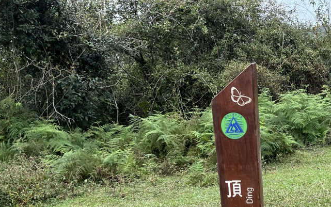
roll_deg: +2.8
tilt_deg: -20.3
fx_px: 397
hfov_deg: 43.4
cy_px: 196
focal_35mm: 44
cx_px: 258
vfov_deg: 27.9
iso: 50
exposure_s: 1/746
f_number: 1.6
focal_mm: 5.1
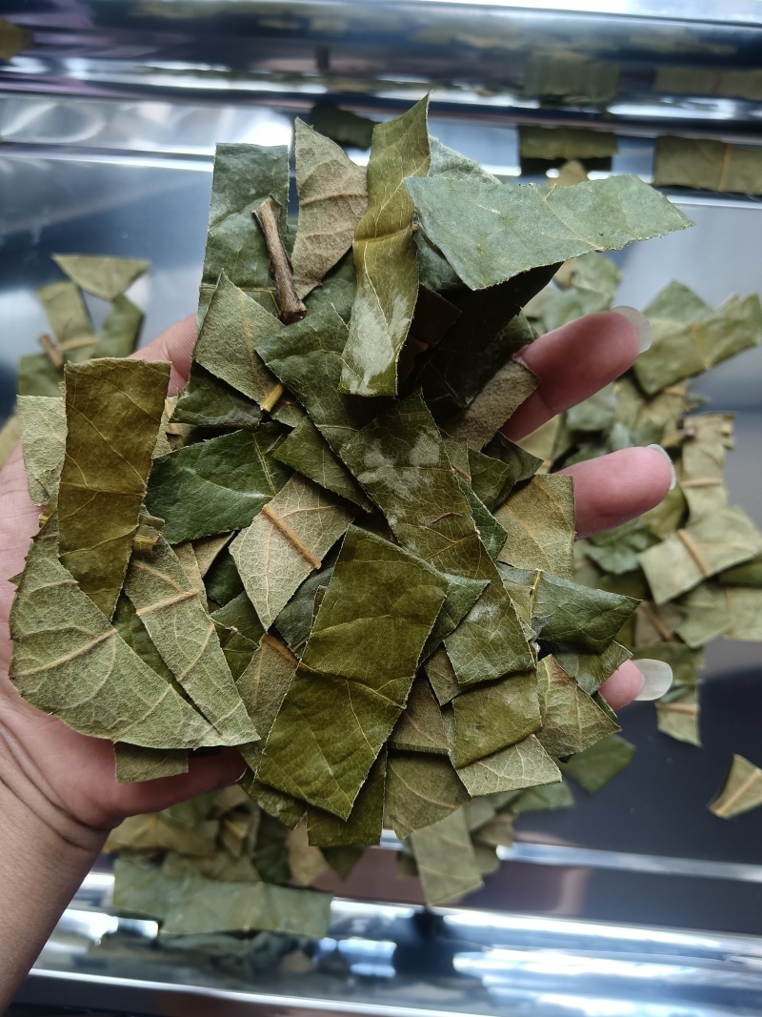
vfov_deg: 65.3
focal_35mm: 27
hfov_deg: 51.3
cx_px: 381
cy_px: 508
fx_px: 793
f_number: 1.9
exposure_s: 1/100
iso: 272
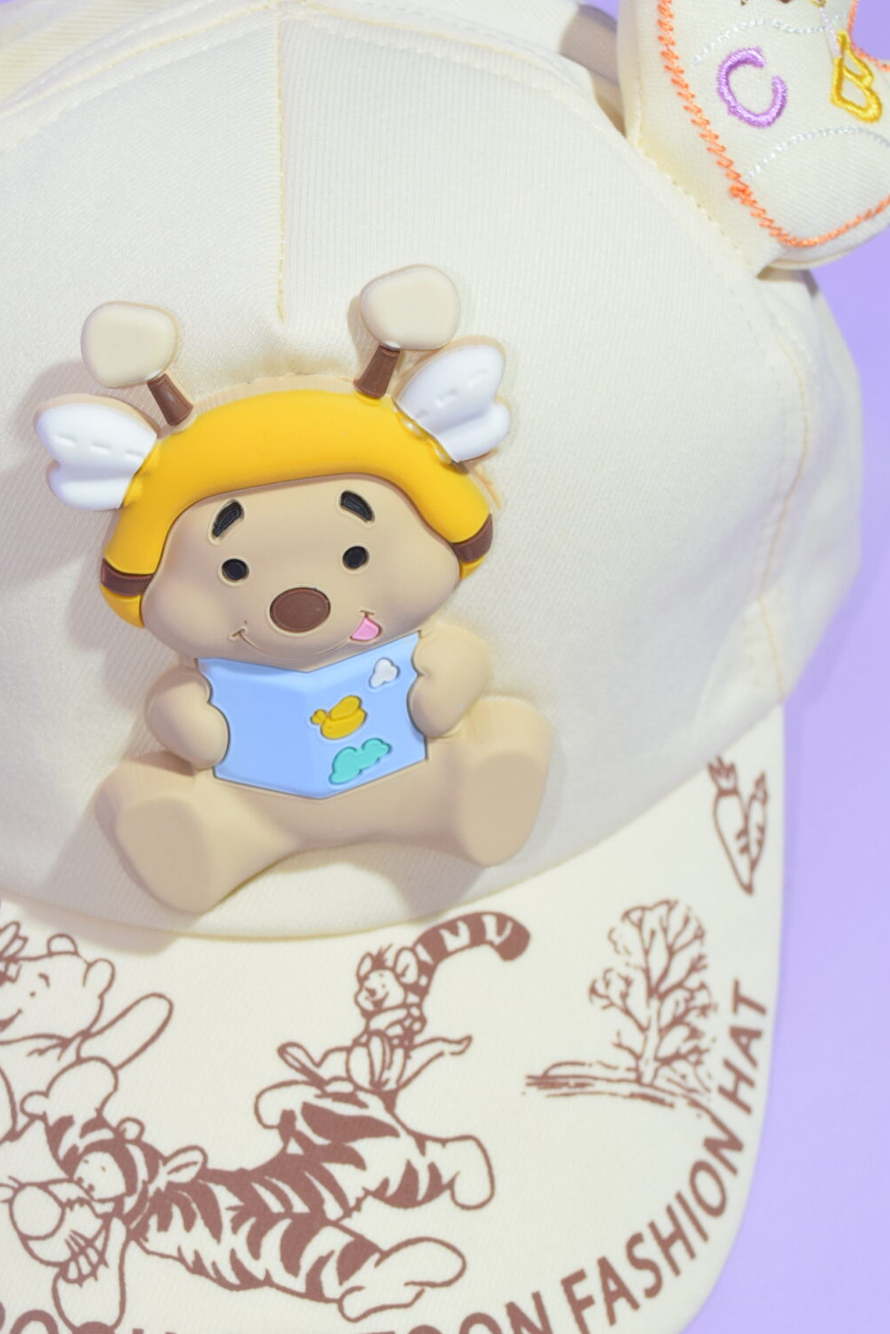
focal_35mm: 76
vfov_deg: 26.6
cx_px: 283
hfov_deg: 17.9
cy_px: 647
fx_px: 2817
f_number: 8
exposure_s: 1/100
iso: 800
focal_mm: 30
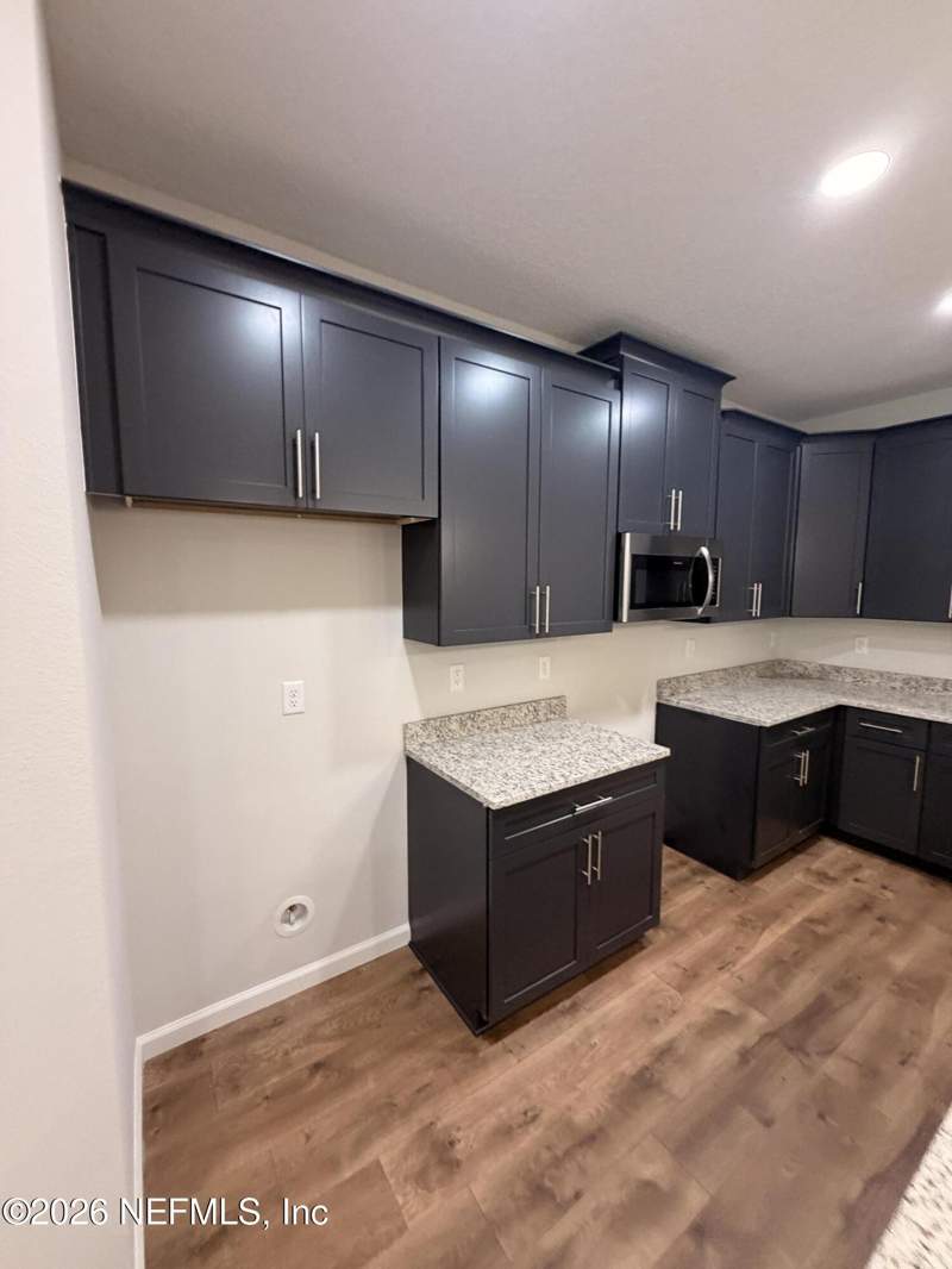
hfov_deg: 85.7
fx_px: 513
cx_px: 476
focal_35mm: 14
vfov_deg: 102.1
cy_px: 634
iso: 320
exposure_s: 1/60
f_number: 2.2
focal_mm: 2.22
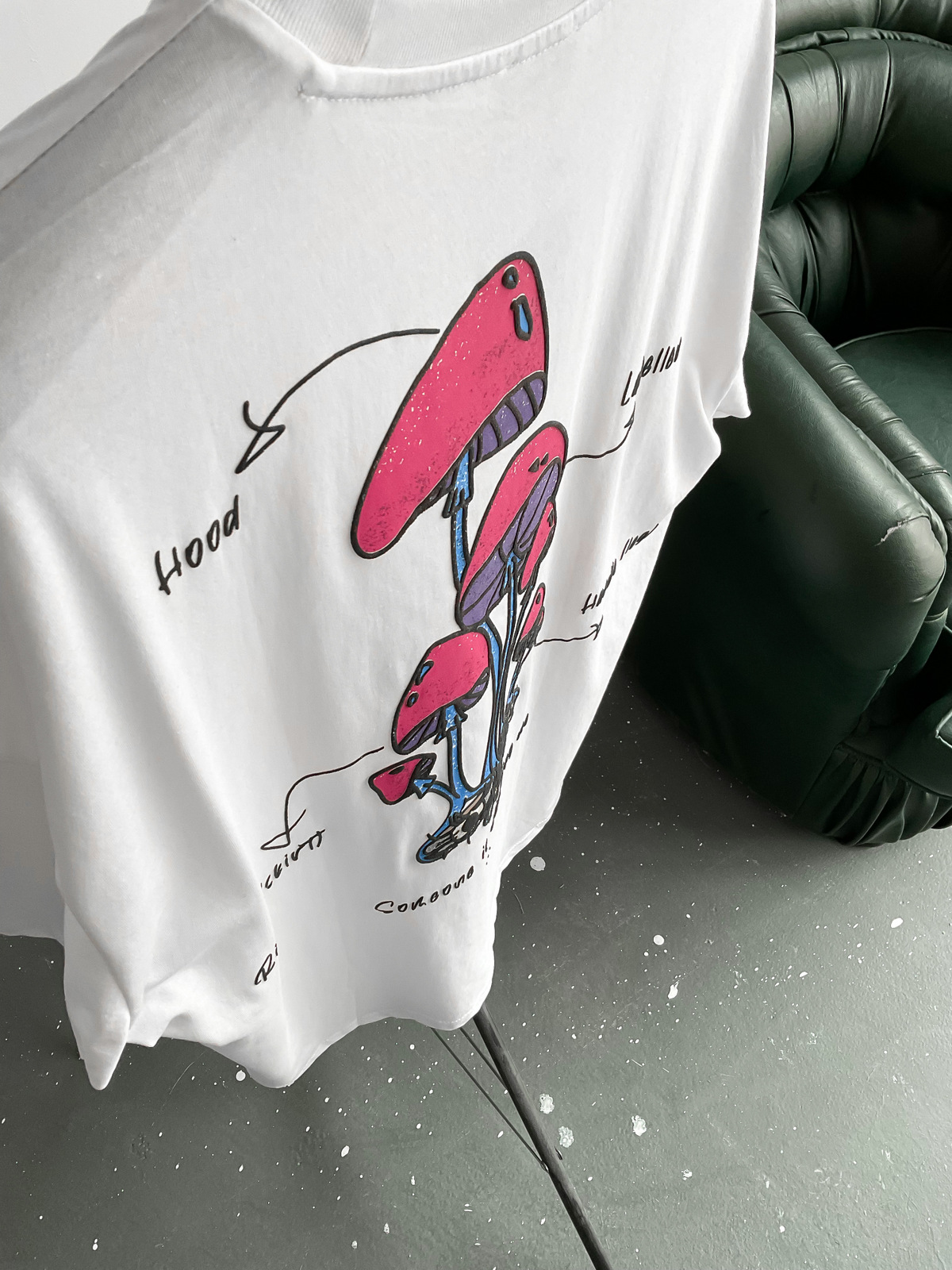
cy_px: 635
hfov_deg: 48.2
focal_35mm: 29
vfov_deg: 61.7
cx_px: 476
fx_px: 1063
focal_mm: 3
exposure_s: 1/120
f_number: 1.8
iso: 64
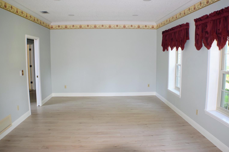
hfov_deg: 50.7
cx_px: 118
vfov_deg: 35.0
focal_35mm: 38
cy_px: 73
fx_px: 242
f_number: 4.5
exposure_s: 1/80
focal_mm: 24
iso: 800
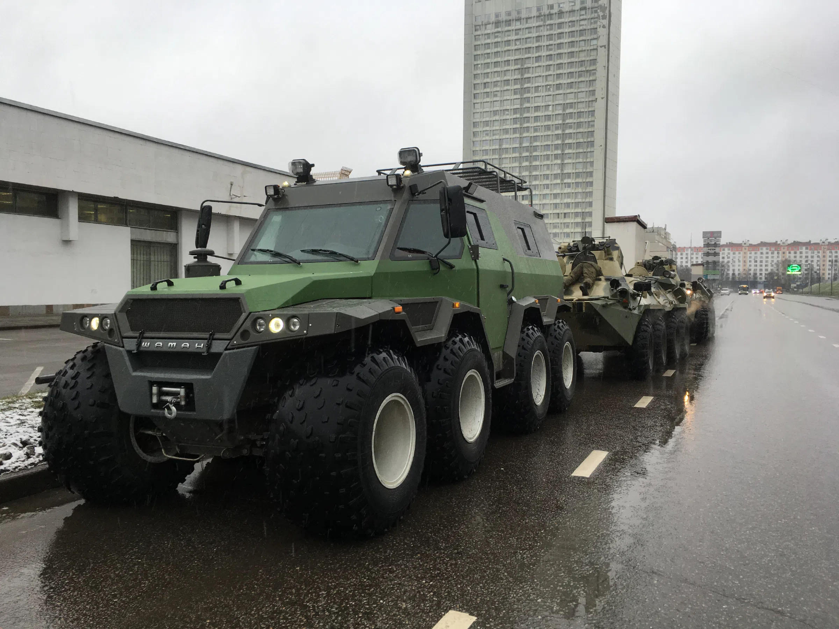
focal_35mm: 29
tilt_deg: -4.3
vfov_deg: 48.2
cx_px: 420
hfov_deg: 61.7
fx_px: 703
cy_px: 314
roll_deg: -0.2
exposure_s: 1/100
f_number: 2.2
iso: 40
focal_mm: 4.15
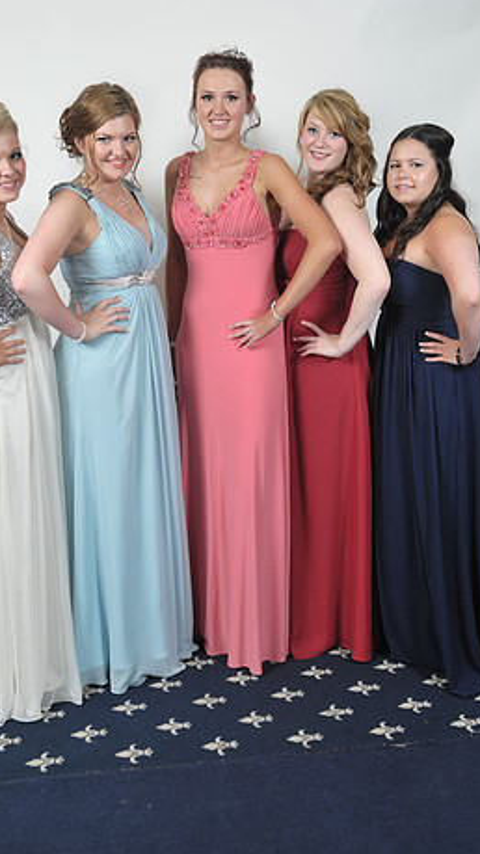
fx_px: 1019
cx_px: 207
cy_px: 385
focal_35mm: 45
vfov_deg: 45.4
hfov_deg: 26.5
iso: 1000
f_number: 7.1
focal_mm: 34
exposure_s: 1/160
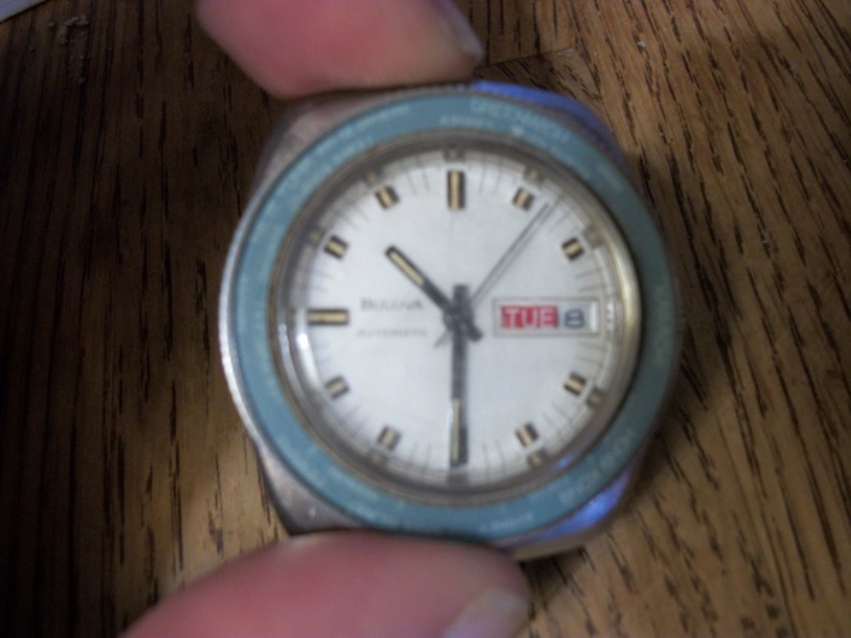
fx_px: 787
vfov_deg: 44.2
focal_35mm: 32
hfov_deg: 56.8
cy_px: 319
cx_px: 426
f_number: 2.9
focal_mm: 5.7
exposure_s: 1/8
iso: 160
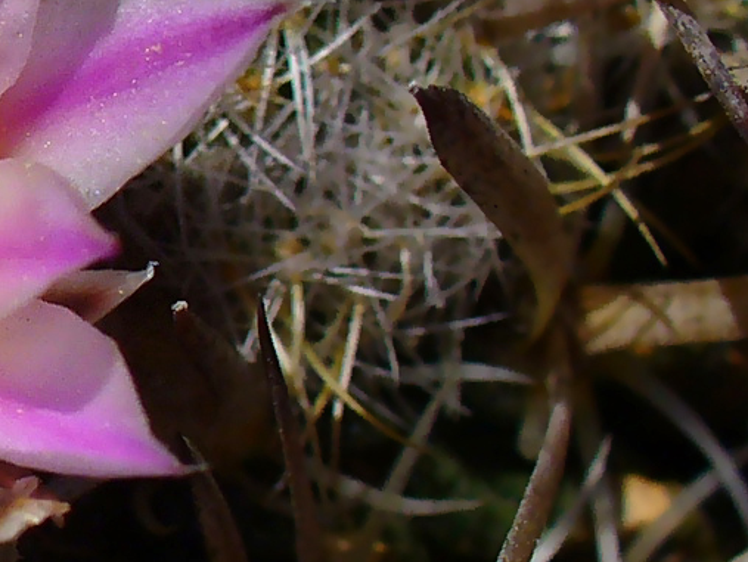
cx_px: -578
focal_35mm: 168
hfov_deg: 11.0
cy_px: 235
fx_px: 3633
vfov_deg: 8.8
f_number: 5.6
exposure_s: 1/800
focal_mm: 6.1
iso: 64
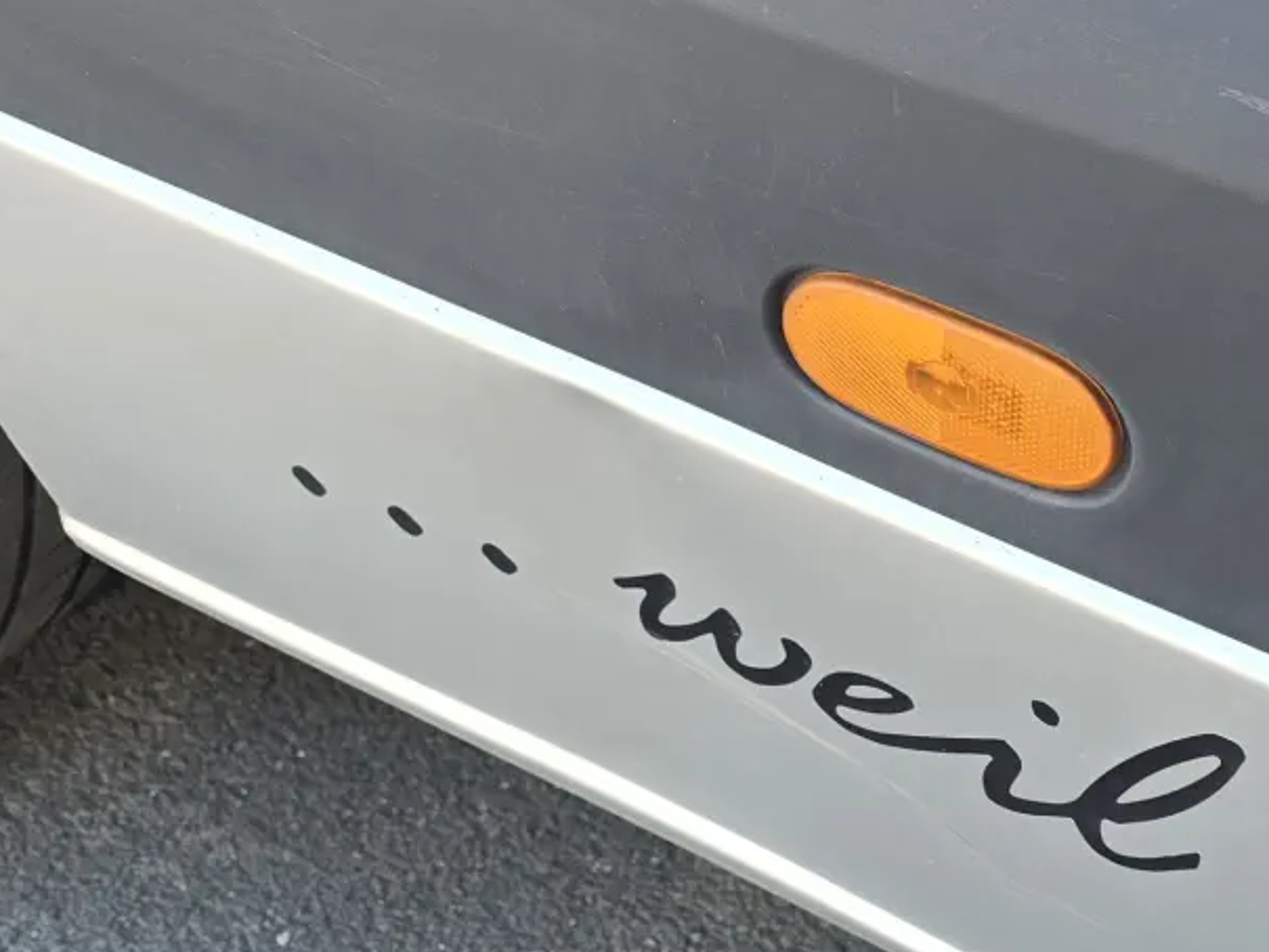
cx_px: 845
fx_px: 2677
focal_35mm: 73
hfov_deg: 26.5
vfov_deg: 20.2
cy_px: 539
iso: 80
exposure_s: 1/180
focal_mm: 6.3
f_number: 1.7
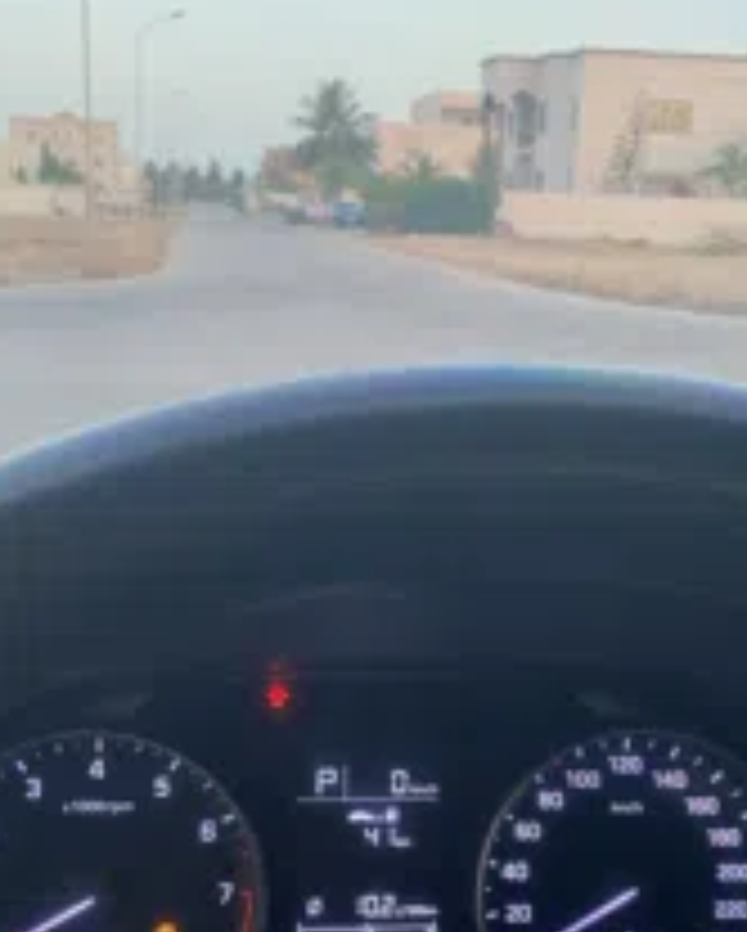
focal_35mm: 49
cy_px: 581
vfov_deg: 37.8
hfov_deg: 30.9
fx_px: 1352
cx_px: 360
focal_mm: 4.25
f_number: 1.8
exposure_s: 1/65
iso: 125
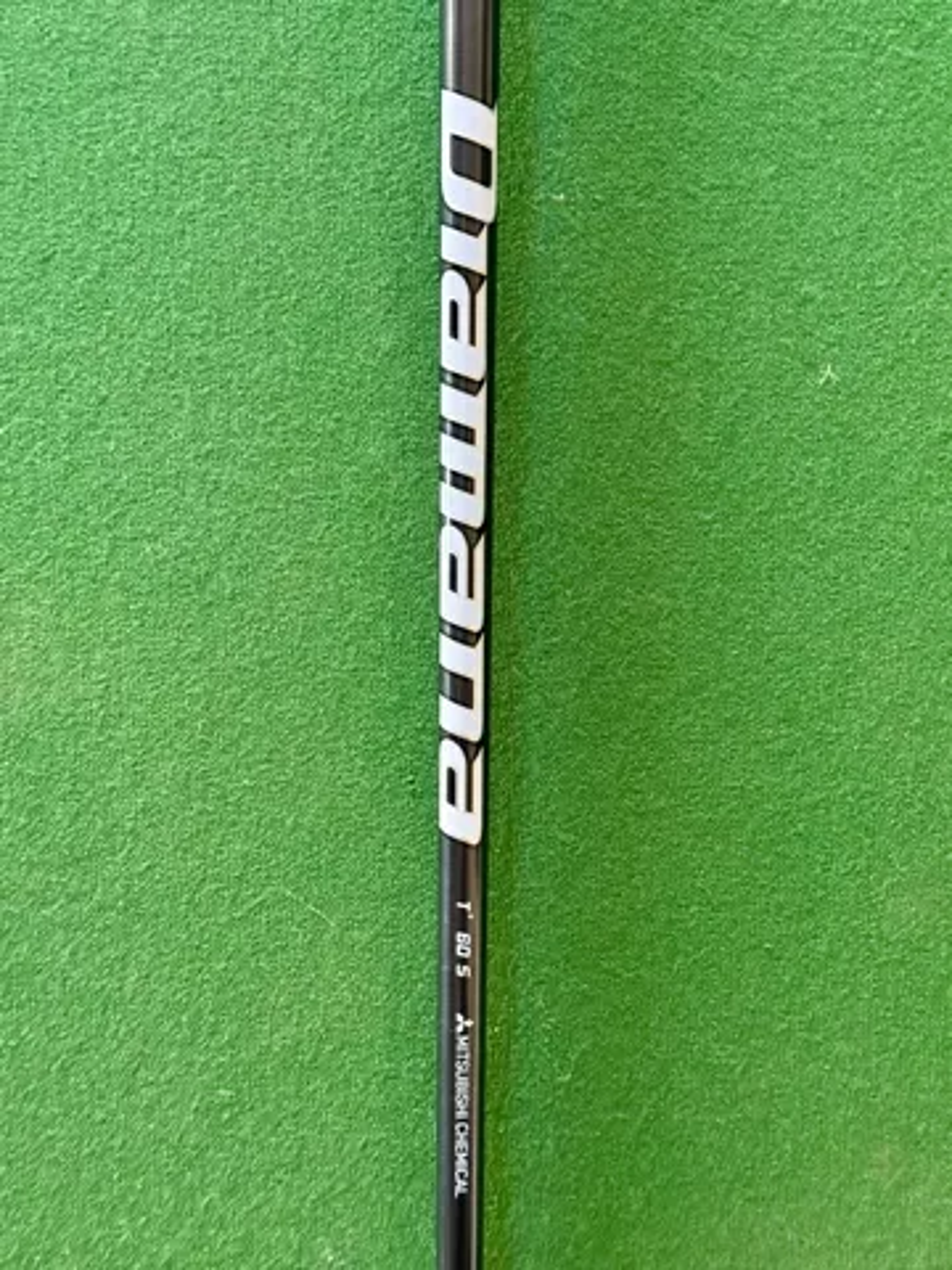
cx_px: 476
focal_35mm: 48
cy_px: 635
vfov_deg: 39.7
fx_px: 1760
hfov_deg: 30.3
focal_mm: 6.76
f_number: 1.78
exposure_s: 1/33
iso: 500
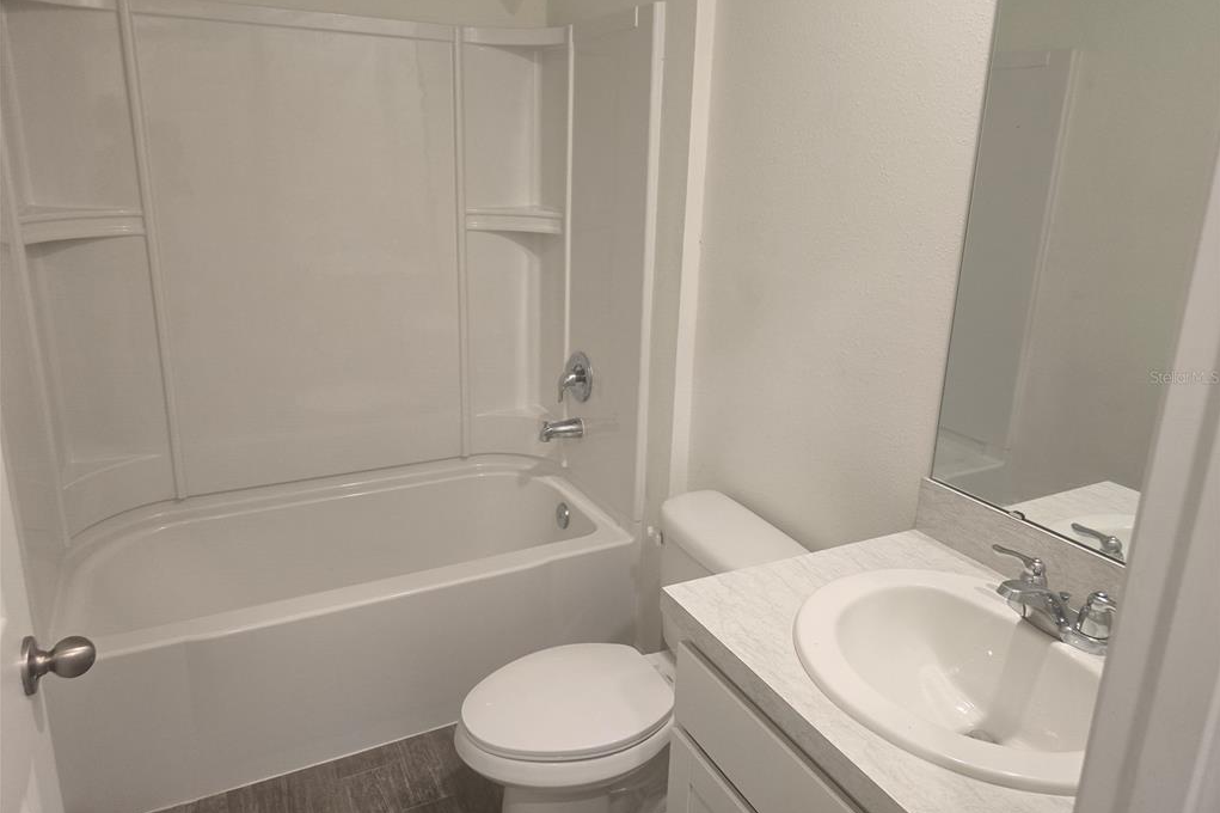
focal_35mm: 24
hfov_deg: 73.8
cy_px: 377
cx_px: 611
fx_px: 813
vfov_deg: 53.1
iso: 200
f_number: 1.7
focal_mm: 6.3
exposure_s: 1/120
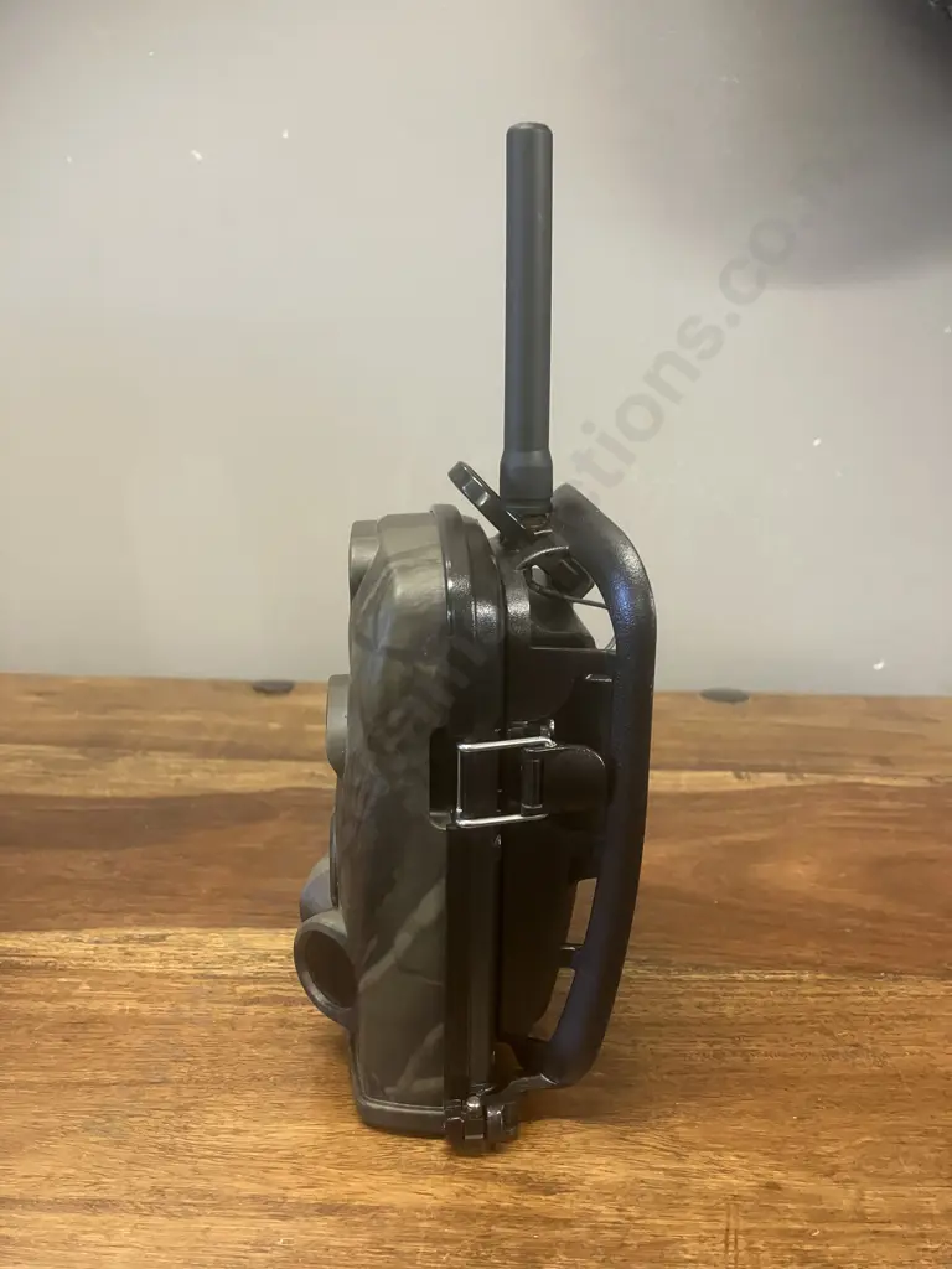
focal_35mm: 28
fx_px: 1027
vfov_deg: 63.4
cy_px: 634
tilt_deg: -15.9
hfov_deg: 49.7
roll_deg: +0.1
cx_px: 476
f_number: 1.8
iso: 250
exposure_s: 1/33
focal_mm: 3.99
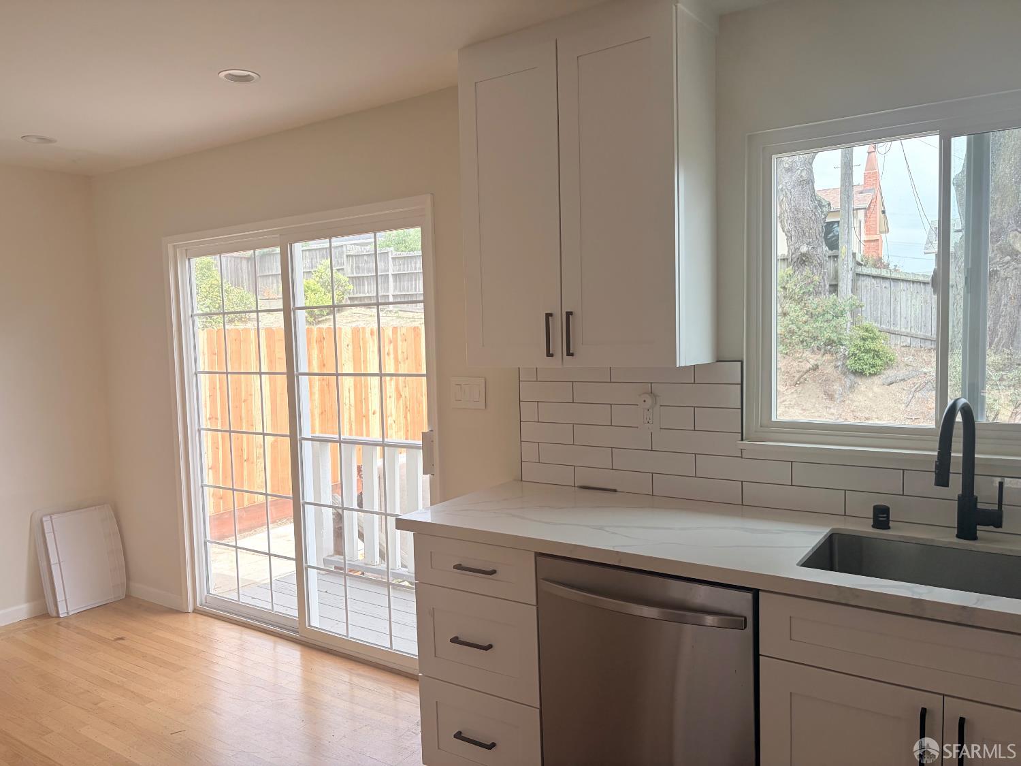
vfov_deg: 53.1
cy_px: 383
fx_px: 767
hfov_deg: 67.3
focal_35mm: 26
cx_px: 510
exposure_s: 1/739
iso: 64
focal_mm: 5.96
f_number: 1.6
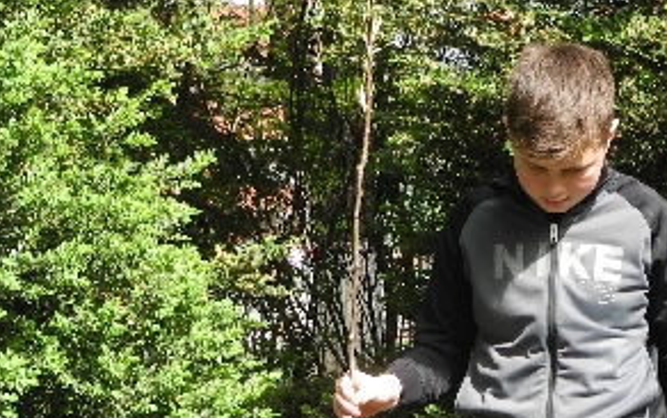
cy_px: 660
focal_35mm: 145
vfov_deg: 8.8
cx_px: 219
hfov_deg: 14.4
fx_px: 2638
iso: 100
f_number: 3.5
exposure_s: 1/320
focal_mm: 10.7
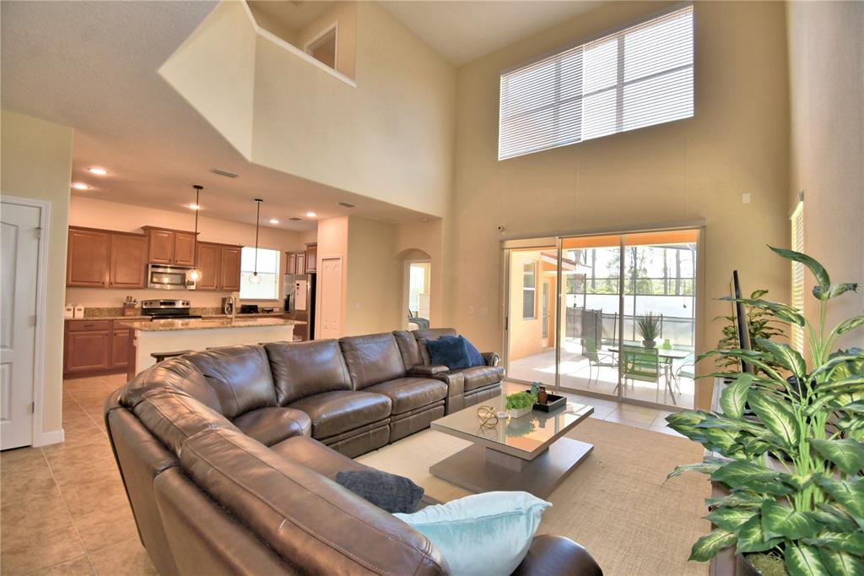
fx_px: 360
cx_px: 432
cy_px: 288
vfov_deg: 77.3
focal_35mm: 15
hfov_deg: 100.4
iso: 160
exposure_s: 1/60
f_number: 4.5
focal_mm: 10
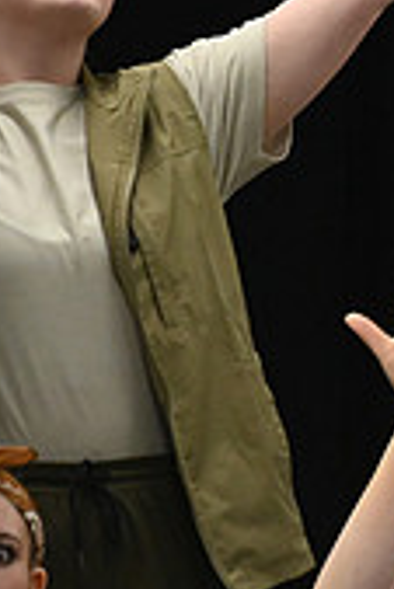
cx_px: 955
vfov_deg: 1.9
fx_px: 17955
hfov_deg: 1.3
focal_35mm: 1096
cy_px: 213
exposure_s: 1/250
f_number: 6.3
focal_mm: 320
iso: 8000
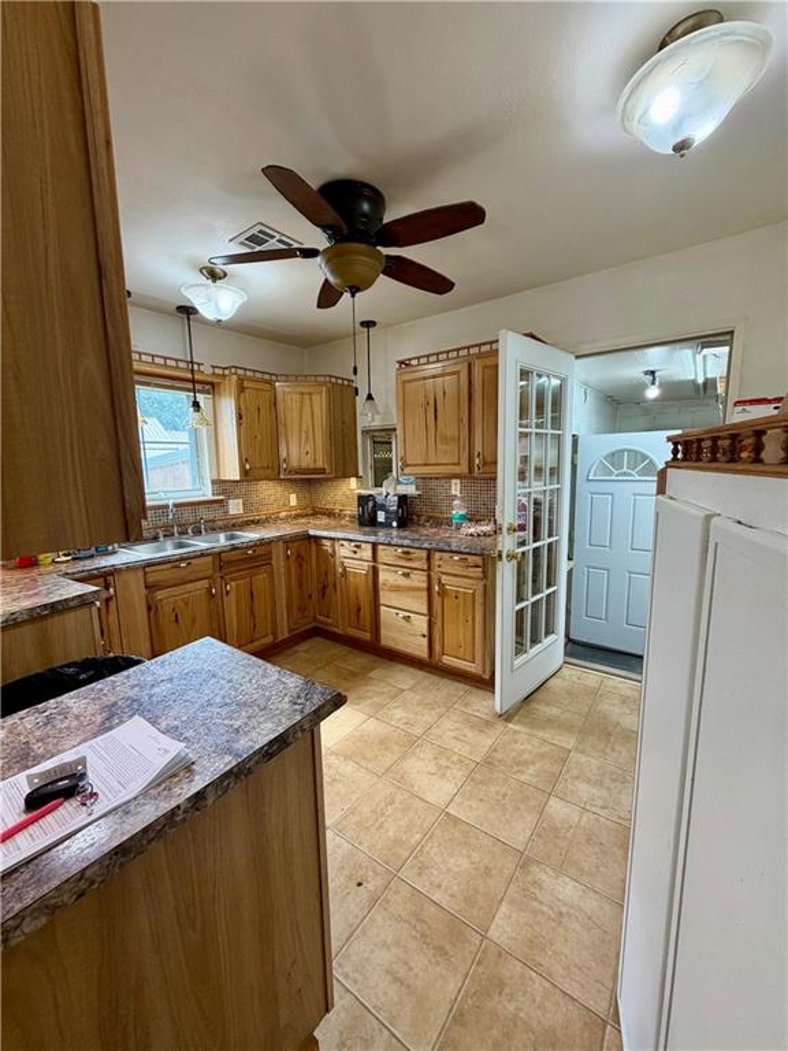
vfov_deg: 102.1
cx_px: 394
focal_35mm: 14
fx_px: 425
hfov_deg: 85.7
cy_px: 526
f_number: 2.2
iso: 160
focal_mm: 2.22
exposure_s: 1/120
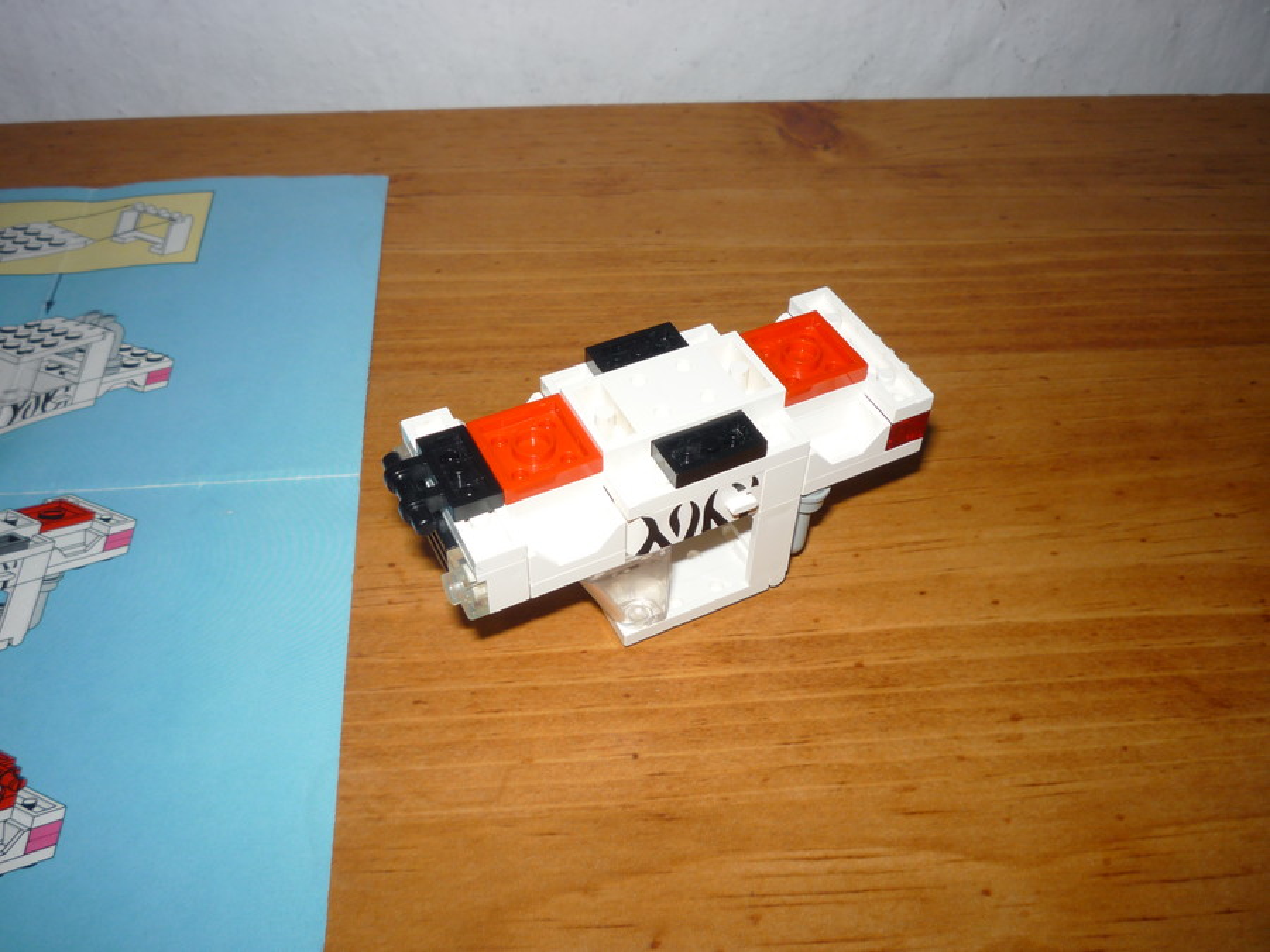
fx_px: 1174
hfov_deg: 56.8
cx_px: 635
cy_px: 476
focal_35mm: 32
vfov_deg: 44.2
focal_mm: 5.2
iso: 100
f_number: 4
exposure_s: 1/30
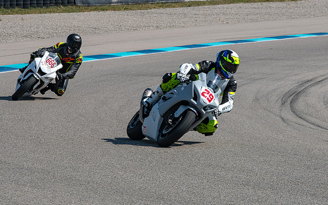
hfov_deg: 8.5
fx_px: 2199
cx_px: 168
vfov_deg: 5.3
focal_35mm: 246
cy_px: 117
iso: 560
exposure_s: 1/800
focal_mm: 200
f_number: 16
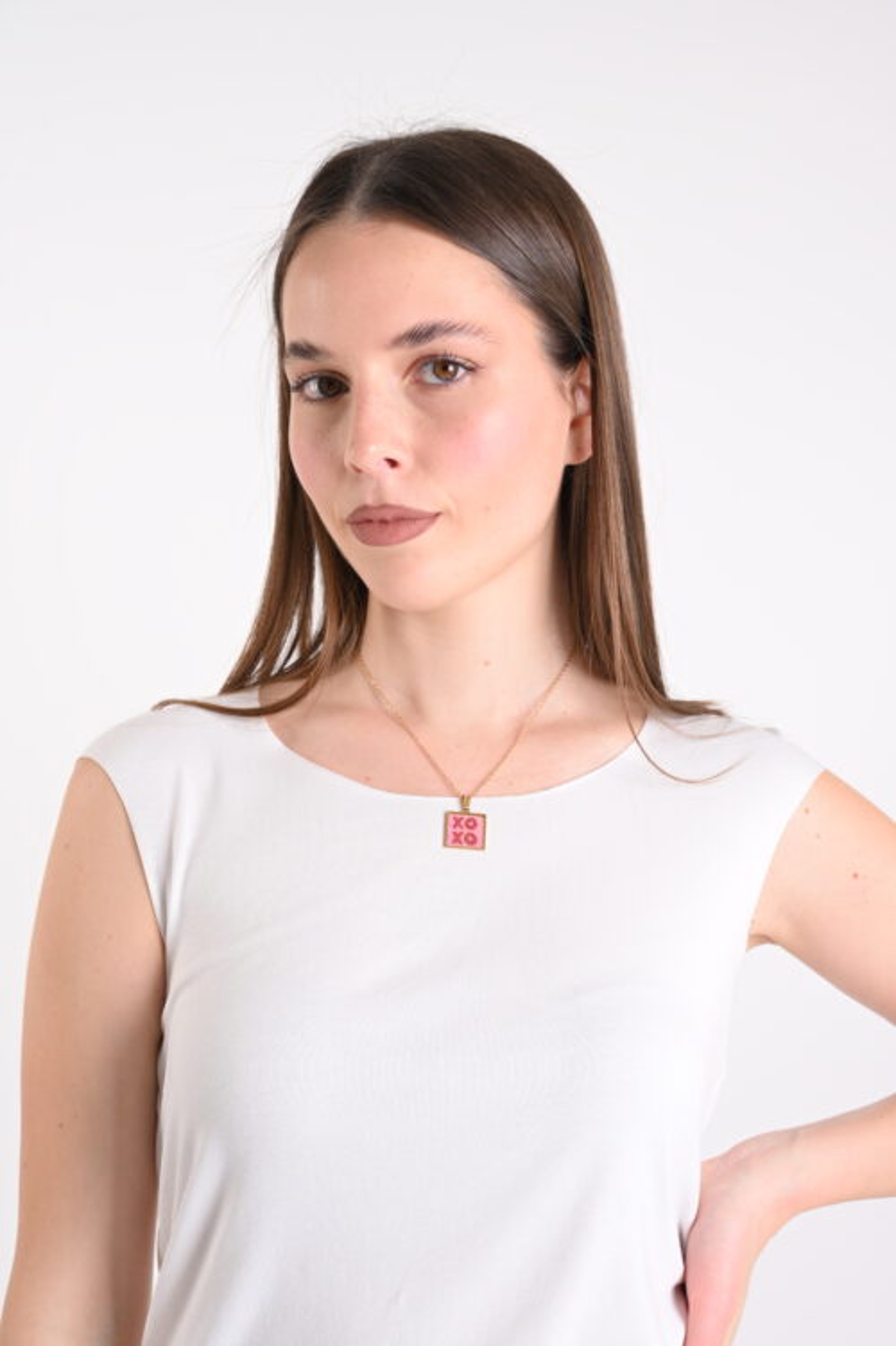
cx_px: 448
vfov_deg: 40.4
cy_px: 673
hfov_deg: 27.5
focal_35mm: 49
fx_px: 1831
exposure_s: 1/125
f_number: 9
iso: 125
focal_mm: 49
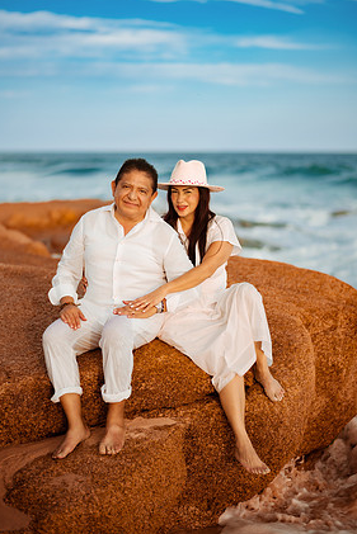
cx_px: 184
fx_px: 921
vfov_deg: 32.4
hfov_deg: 21.9
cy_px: 256
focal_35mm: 62
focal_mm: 58
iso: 80
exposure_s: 1/2500
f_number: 1.4
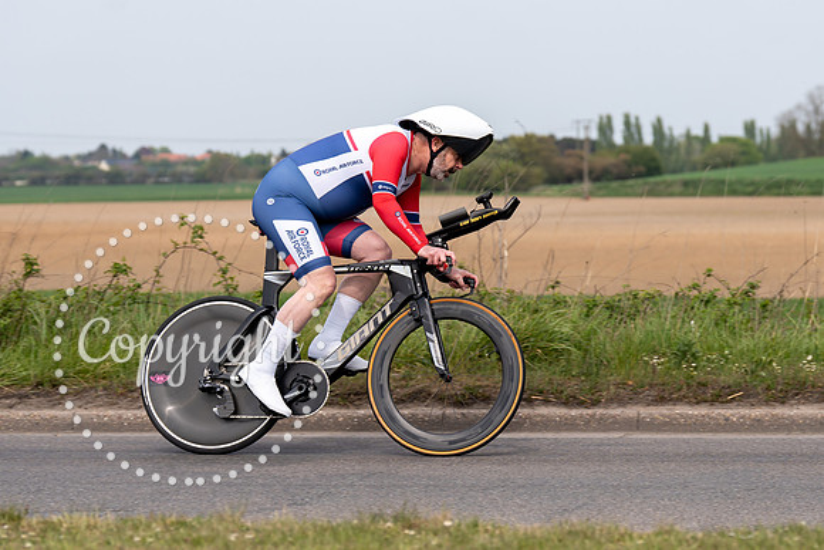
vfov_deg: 11.5
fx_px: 2722
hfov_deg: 17.2
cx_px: 485
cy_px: 218
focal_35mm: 119
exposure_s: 1/1000
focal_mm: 87
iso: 100
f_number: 4
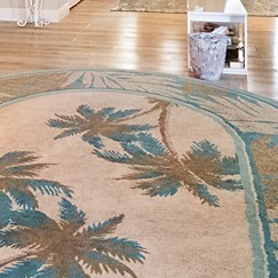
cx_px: 59
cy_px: -72
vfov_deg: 26.1
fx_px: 518
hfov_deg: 29.4
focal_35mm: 57
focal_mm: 10
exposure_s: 1/80
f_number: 5
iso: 6400
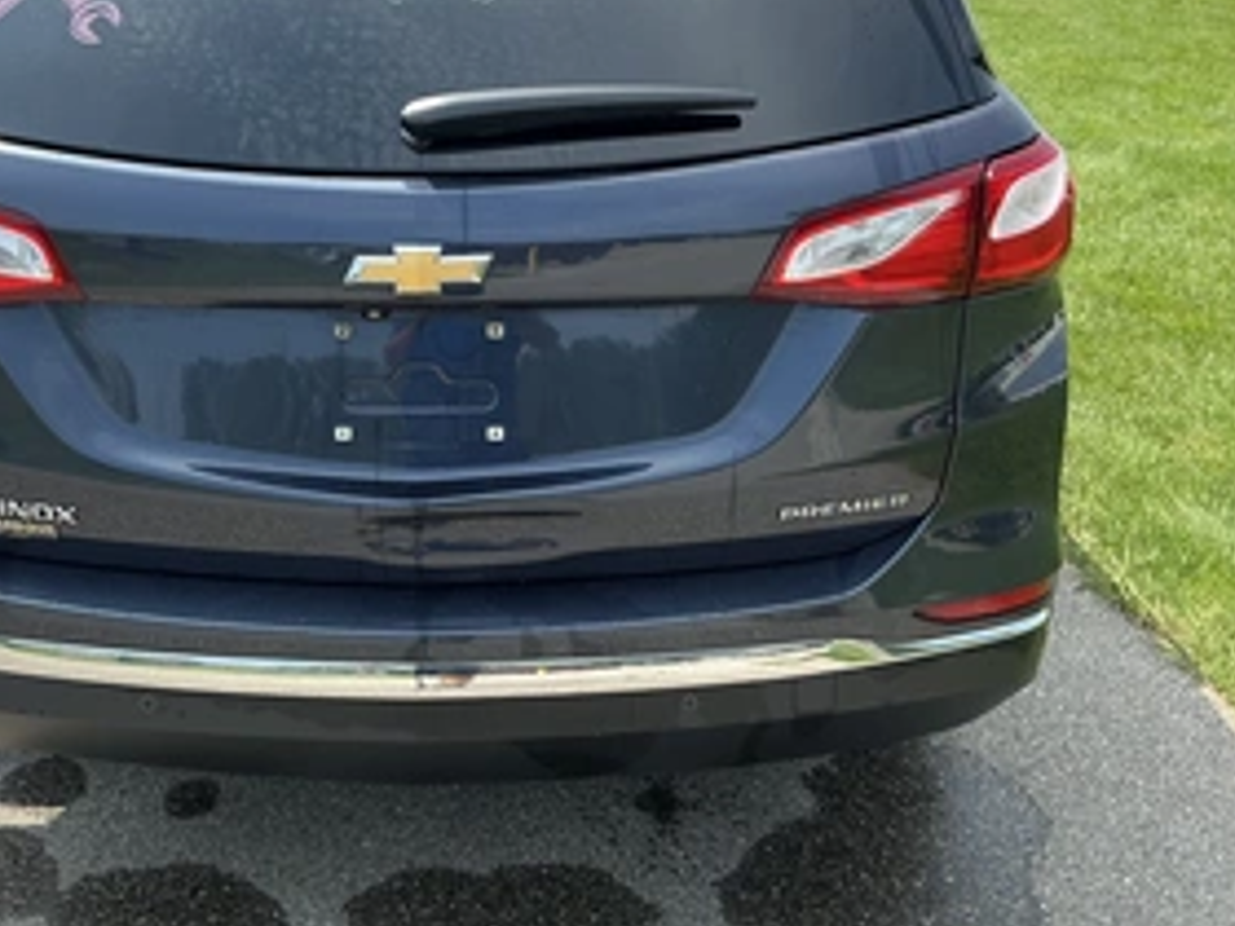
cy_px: 287
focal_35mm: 40
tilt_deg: -16.2
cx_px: 450
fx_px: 1427
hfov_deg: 46.3
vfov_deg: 35.5
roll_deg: +0.8
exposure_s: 1/642
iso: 25
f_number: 1.8
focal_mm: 3
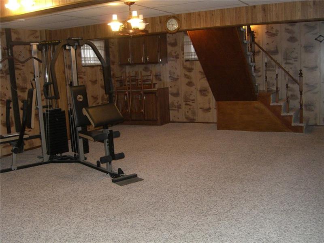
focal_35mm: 38
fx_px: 356
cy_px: 122
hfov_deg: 49.0
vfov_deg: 37.7
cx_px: 162
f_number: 2.8
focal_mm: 7.9
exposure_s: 1/60
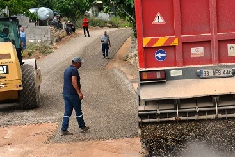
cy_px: 80
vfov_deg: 13.3
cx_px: 157
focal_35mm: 103
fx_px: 673
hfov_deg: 19.8
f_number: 8
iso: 200
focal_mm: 42
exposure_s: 1/250
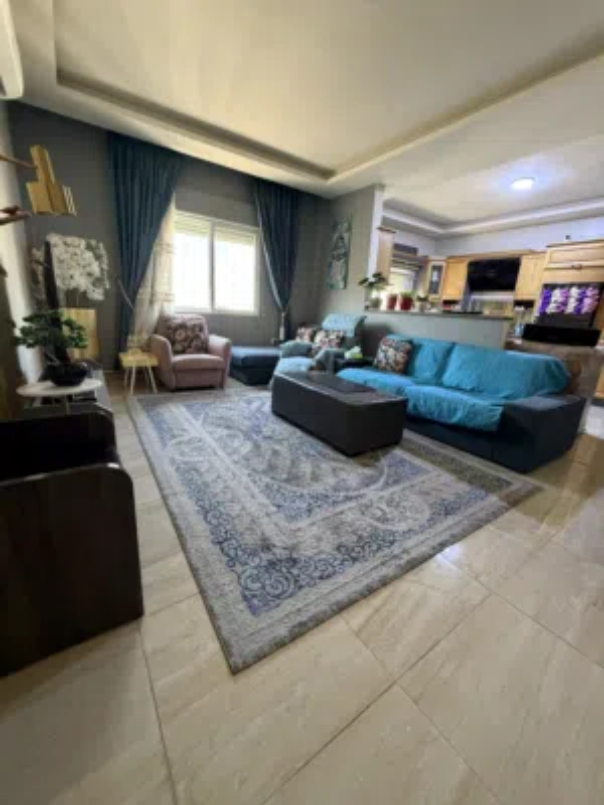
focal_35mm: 14
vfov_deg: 102.1
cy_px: 402
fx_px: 326
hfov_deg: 85.7
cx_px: 302
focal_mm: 2.22
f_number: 2.2
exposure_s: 1/50
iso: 640
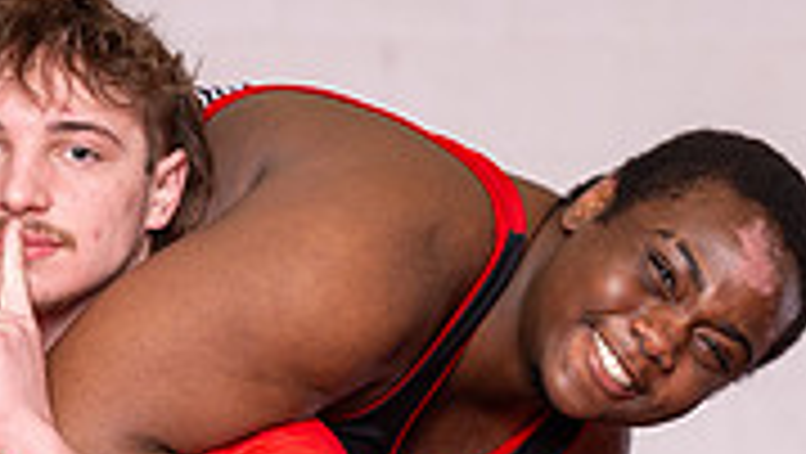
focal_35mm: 290
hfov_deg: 7.4
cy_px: 552
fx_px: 6202
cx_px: 245
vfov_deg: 4.2
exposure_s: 1/160
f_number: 2.8
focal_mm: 70
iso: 125
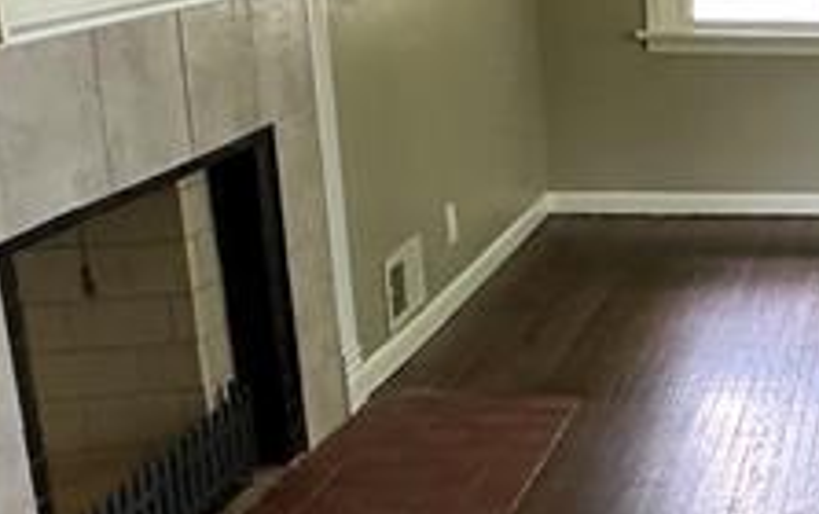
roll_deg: -1.6
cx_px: 1047
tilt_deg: -15.4
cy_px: 257
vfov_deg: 19.2
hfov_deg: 26.0
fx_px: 1520
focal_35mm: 68
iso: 400
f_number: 2.2
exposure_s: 1/60
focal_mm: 2.22
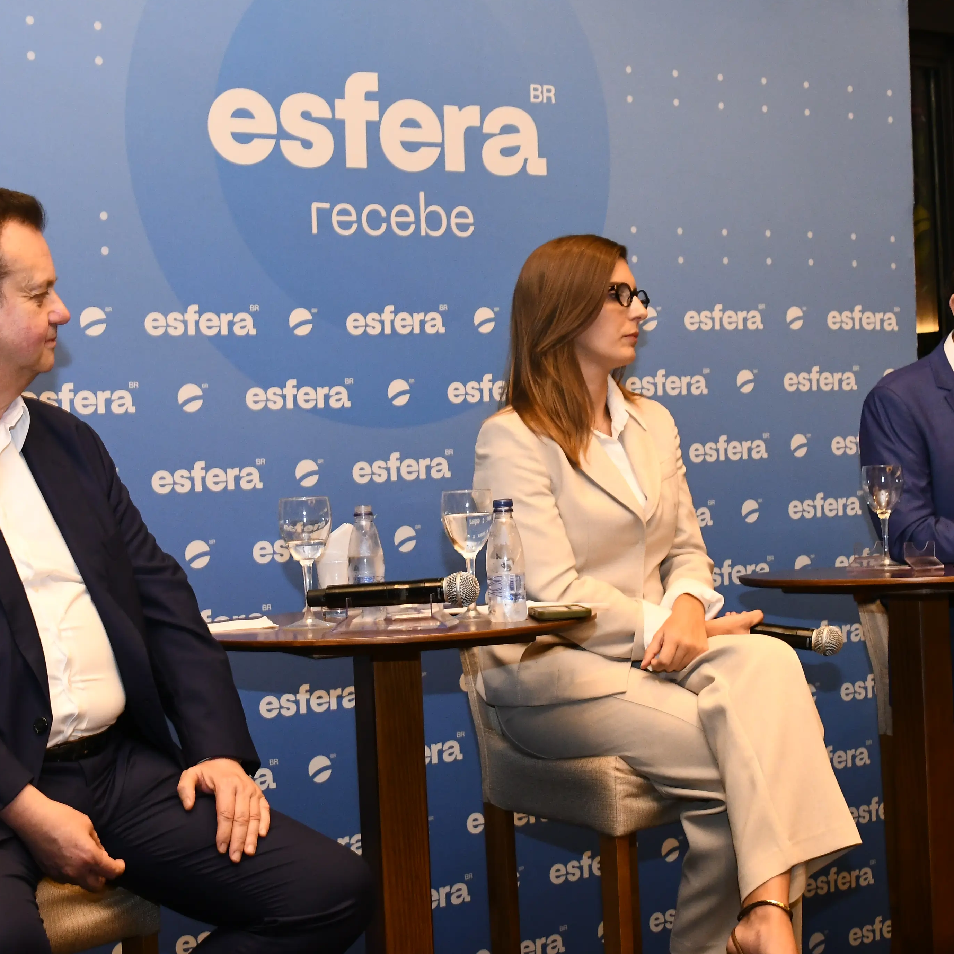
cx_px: 519
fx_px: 2089
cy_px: 477
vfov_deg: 25.7
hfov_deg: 25.7
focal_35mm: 67
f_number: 7.1
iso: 2500
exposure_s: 1/40
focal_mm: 35
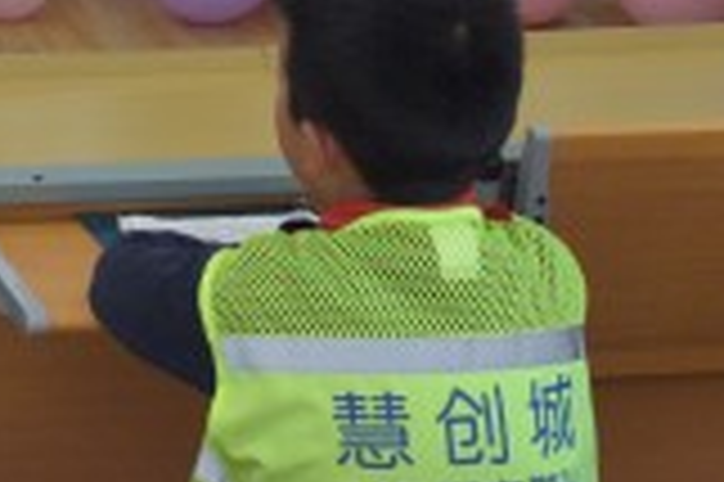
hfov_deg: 17.0
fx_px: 2250
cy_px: -401
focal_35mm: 112
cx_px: -261
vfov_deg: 11.3
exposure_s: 1/200
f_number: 7.1
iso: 6400
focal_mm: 30
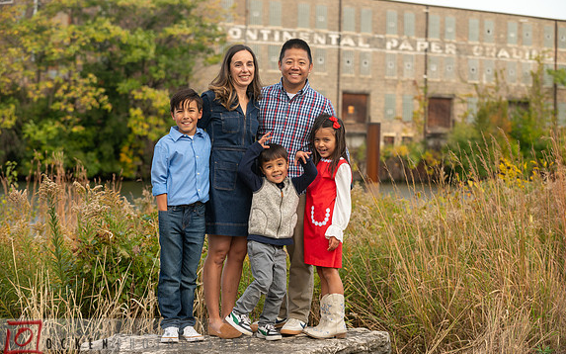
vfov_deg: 13.3
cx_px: 285
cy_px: 166
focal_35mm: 98
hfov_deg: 21.2
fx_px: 1512
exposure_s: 1/640
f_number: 4
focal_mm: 95
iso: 400
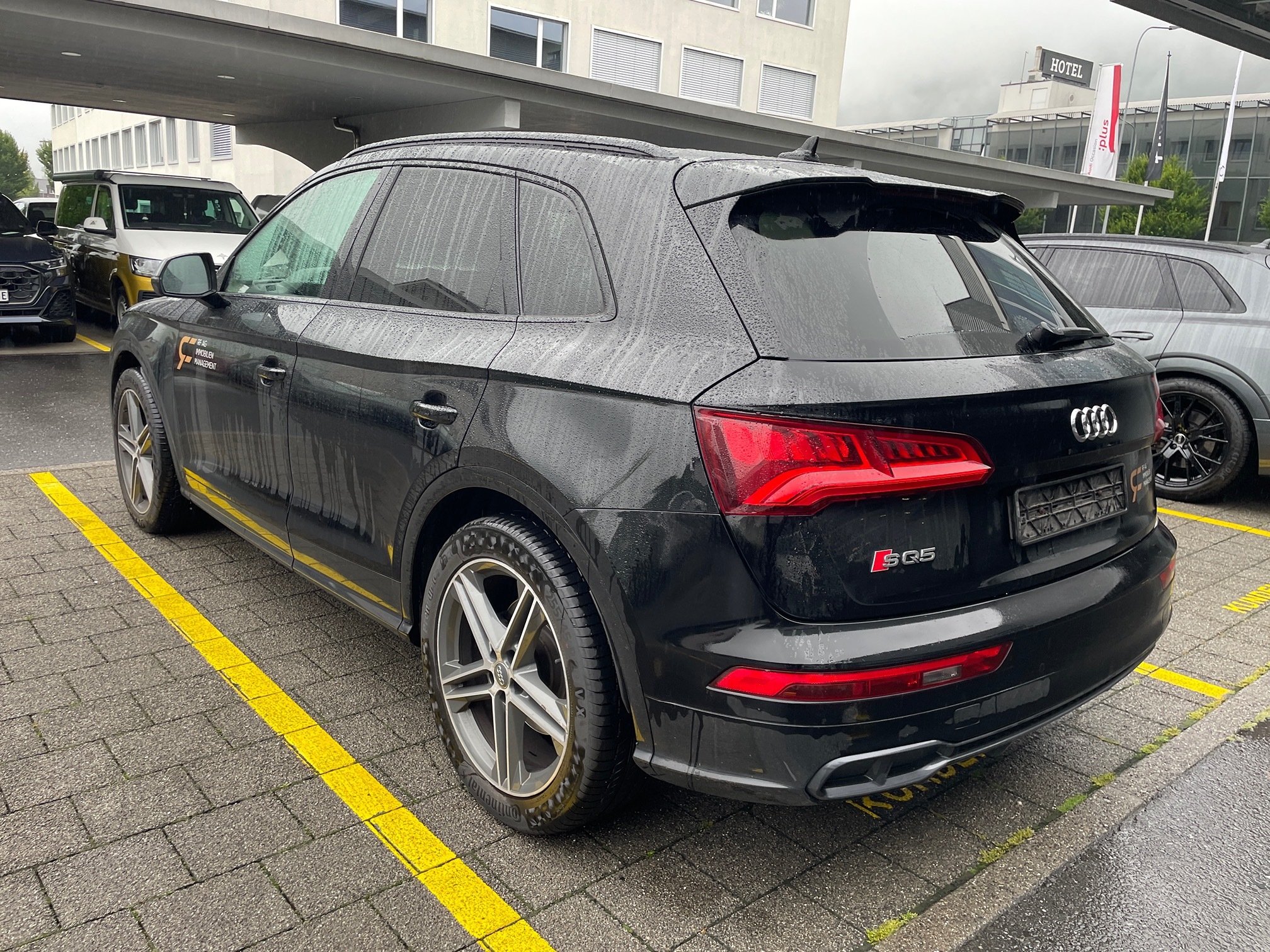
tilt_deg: -14.7
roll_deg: -5.3
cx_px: 635
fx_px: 954
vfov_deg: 53.1
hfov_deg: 67.3
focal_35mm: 26
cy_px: 476
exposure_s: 1/121
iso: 64
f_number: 1.6
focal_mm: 4.2
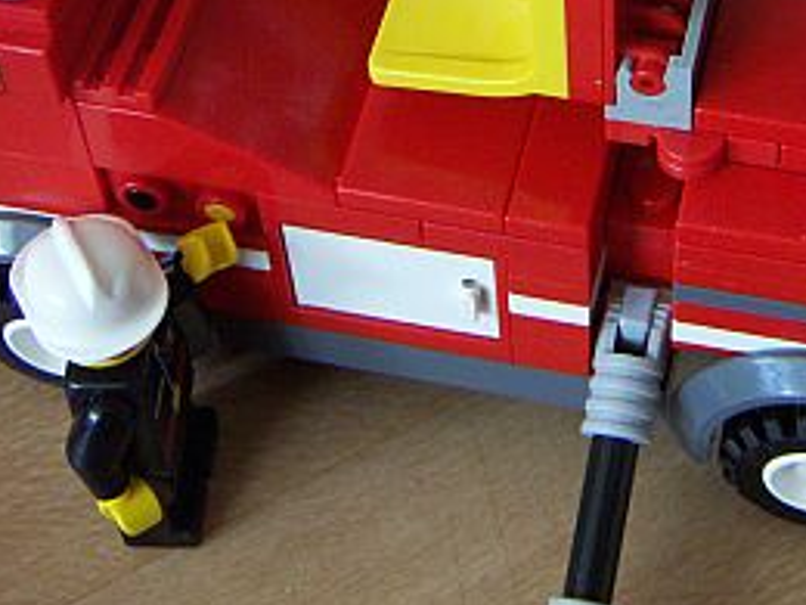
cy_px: 189
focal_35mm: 97
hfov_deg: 20.1
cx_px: 608
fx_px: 2259
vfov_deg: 15.2
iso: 200
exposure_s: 1/25
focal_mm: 8.3
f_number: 3.2
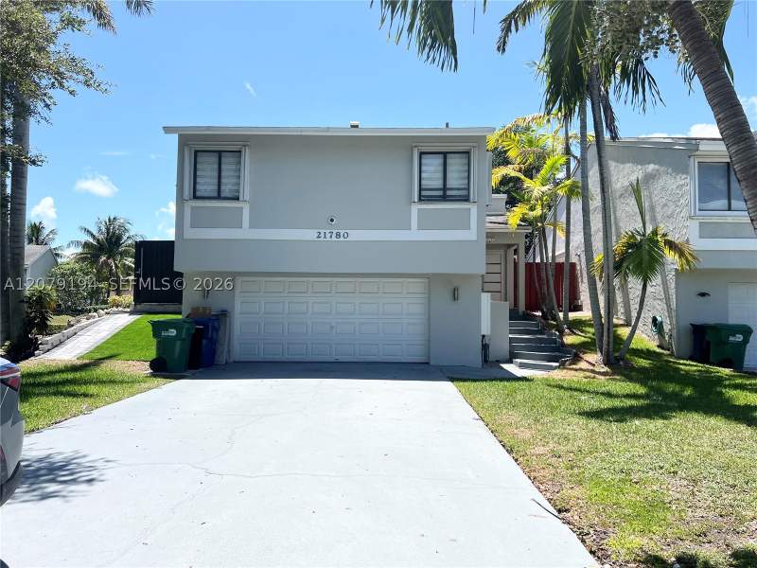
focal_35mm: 26
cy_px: 284
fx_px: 569
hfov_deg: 67.3
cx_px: 378
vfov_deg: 53.1
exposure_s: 1/4274
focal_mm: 5.7
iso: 50
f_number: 1.5
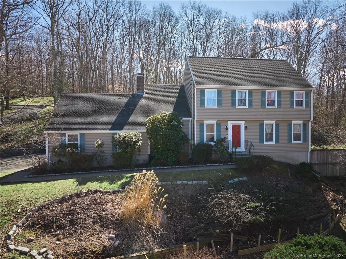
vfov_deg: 56.7
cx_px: 173
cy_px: 130
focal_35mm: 24
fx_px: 240
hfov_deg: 71.6
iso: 260
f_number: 2.8
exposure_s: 1/1000
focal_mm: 12.29
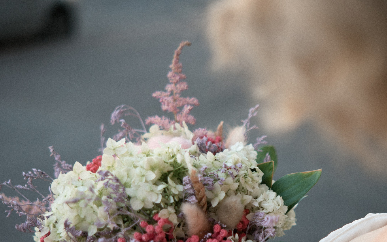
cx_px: 238
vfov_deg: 18.9
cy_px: 198
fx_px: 717
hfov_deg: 30.1
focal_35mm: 68
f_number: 1.8
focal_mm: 35
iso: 400
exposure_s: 1/1600
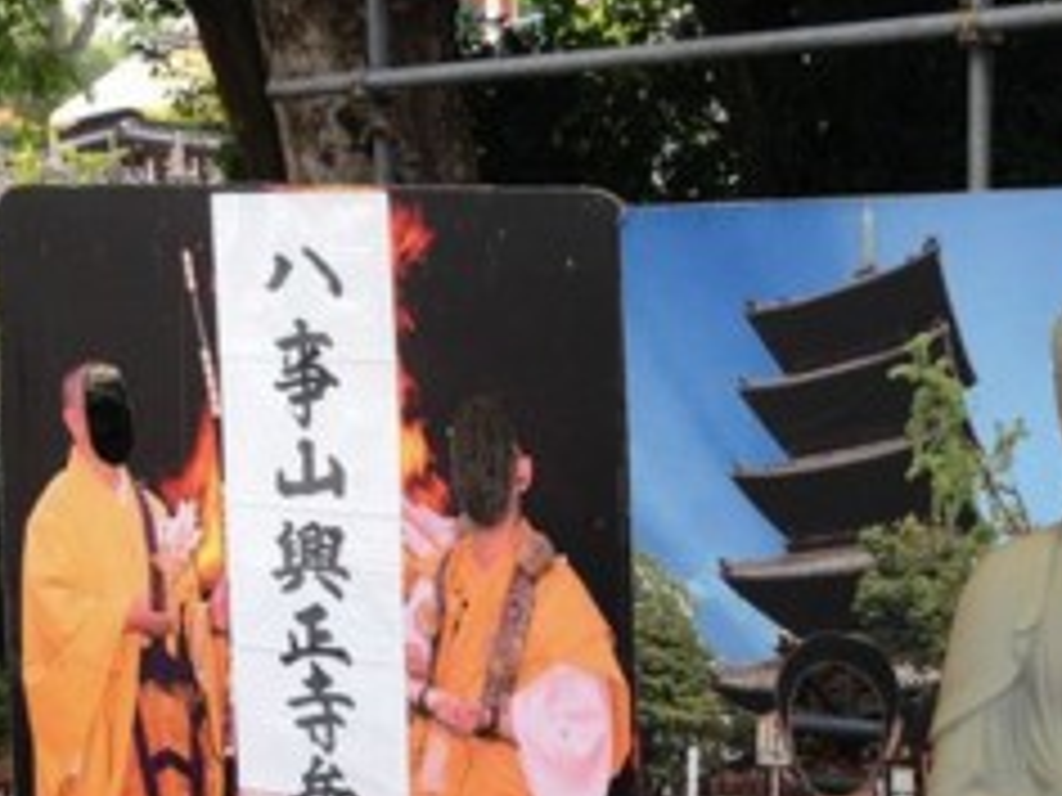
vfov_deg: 22.6
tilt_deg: -9.3
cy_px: 738
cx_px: 909
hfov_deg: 29.7
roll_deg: -0.6
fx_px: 1933
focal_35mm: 63
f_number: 2.4
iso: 50
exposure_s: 1/251
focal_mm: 4.12
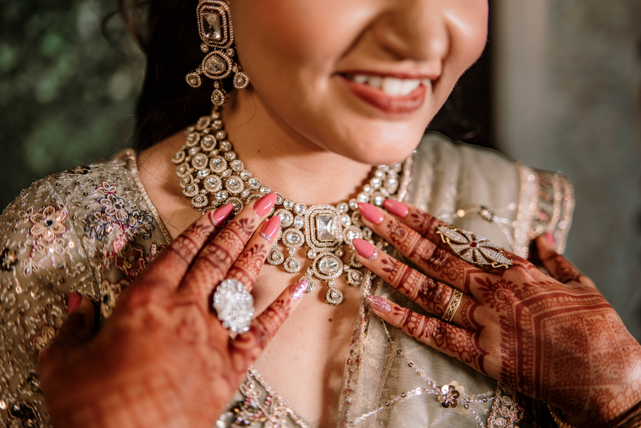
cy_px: 214
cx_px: 320
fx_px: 623
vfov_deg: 37.9
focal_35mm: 35
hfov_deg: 54.4
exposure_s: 1/250
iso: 160
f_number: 1.4
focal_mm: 35
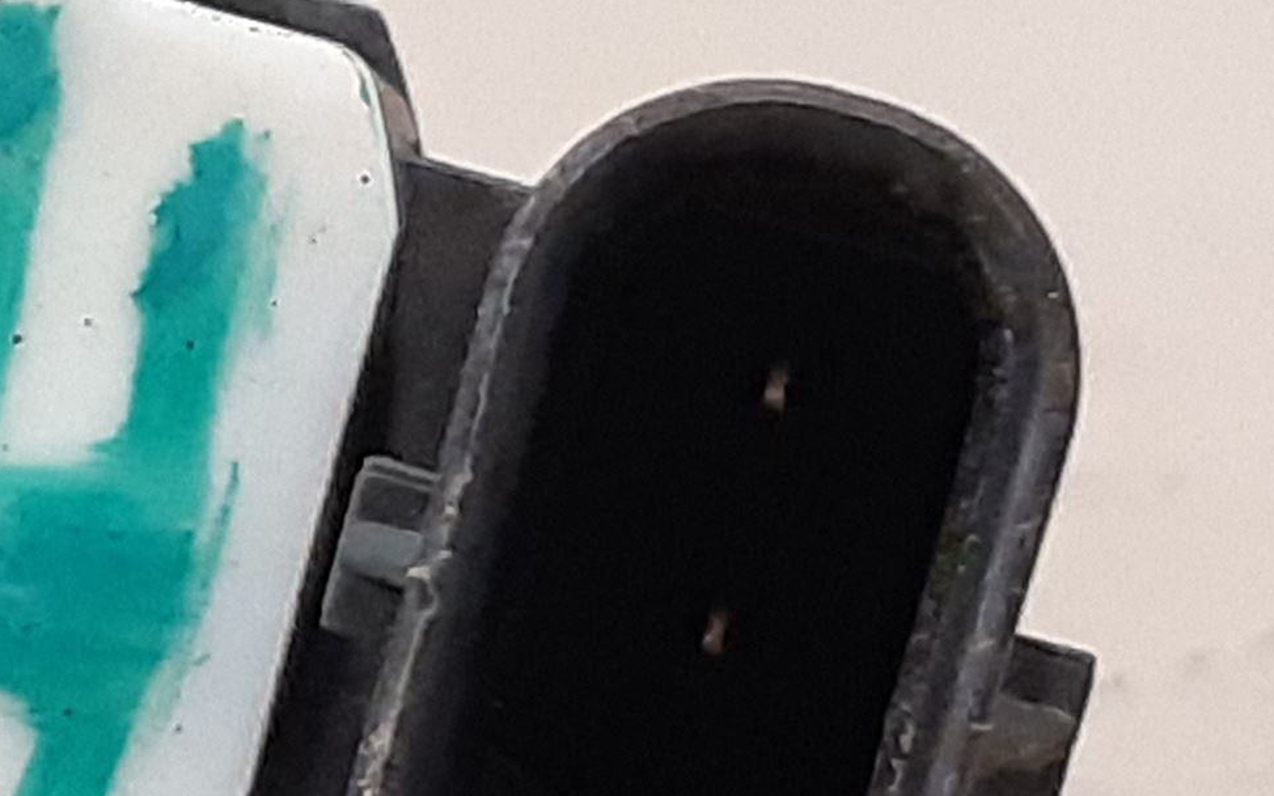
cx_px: 411
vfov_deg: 22.0
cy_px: 673
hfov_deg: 34.7
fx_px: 2014
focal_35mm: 58
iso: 250
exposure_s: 1/50
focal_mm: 3.93
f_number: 1.7
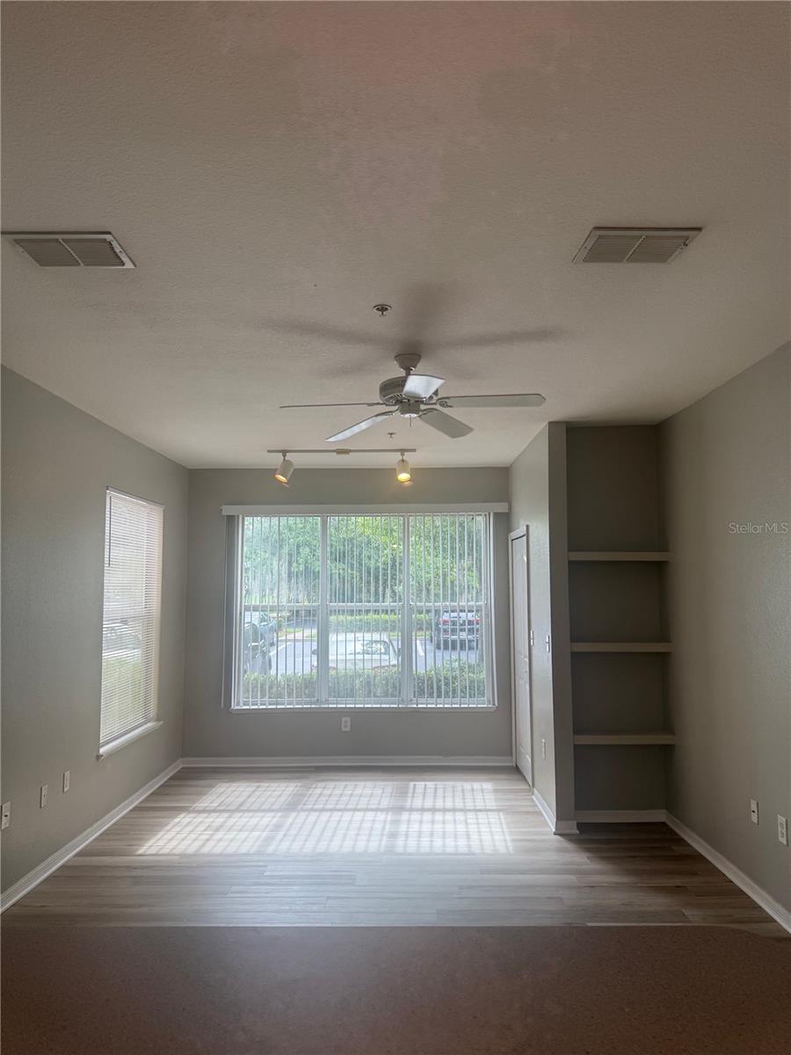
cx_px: 396
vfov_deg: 71.6
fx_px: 731
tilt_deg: +5.6
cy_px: 528
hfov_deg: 56.8
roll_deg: -0.9
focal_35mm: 24
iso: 80
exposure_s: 1/144
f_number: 1.78
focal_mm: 6.76
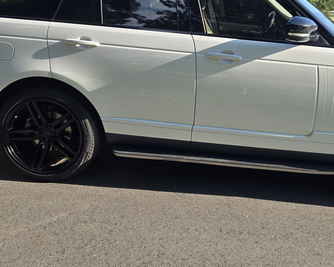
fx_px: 395
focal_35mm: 40
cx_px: 223
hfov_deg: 45.1
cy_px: 78
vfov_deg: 36.7
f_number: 1.8
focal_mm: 5.4
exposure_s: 1/850
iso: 25
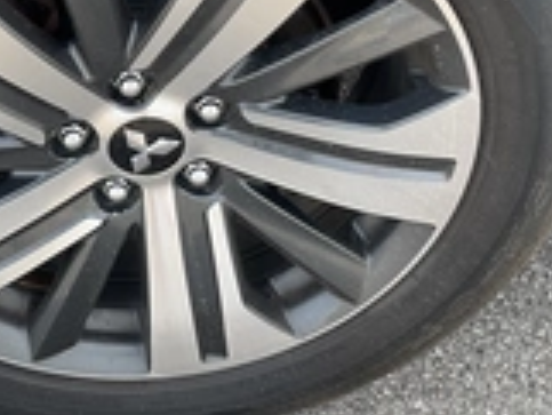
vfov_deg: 20.1
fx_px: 1149
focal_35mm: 72
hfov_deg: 26.4
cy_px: 55
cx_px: 99
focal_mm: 3
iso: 20
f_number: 1.8
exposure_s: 1/151
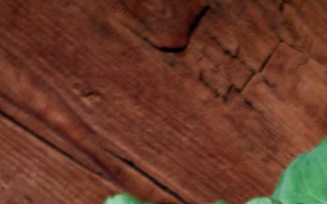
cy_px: 488
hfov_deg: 8.1
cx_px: 360
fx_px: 2291
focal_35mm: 257
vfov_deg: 5.0
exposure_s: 1/320
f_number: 2
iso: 100
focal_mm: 50
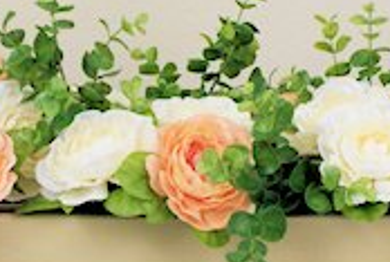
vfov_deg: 7.3
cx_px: 224
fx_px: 2062
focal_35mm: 190
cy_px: 141
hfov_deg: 10.8
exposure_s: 1/40
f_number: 5.6
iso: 400
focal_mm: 35
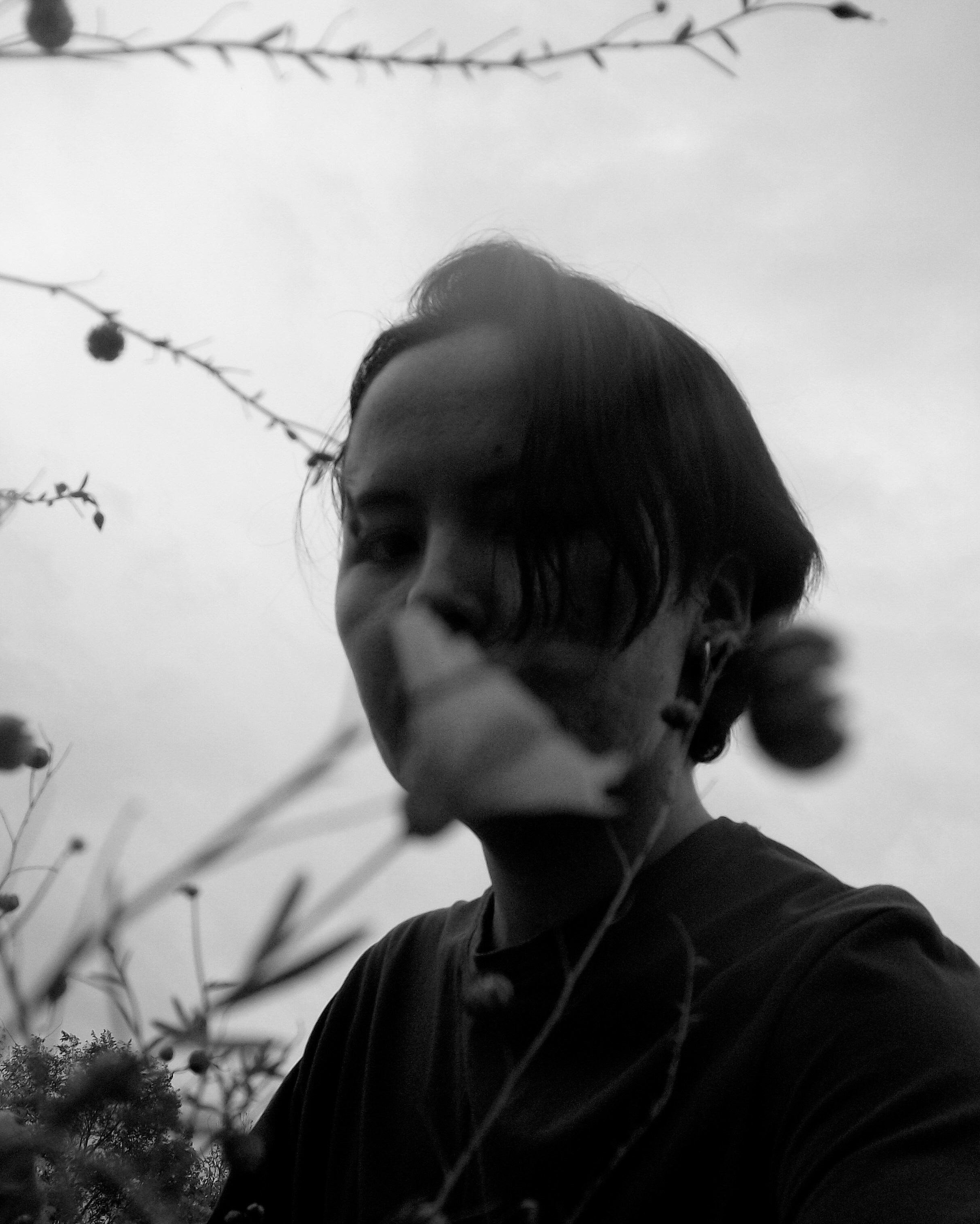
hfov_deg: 39.2
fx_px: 1377
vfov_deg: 47.9
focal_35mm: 38
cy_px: 599
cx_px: 489
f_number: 4.8
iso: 80
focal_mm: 6
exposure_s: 1/320
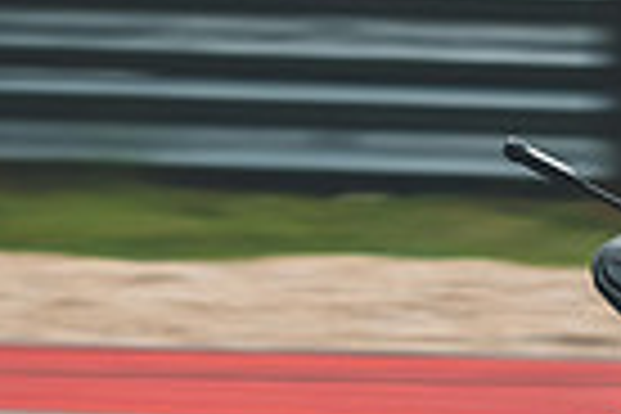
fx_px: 27667
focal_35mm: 1604
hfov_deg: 1.3
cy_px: 794
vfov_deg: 0.9
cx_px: 1574
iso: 160
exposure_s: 1/320
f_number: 4
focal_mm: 200
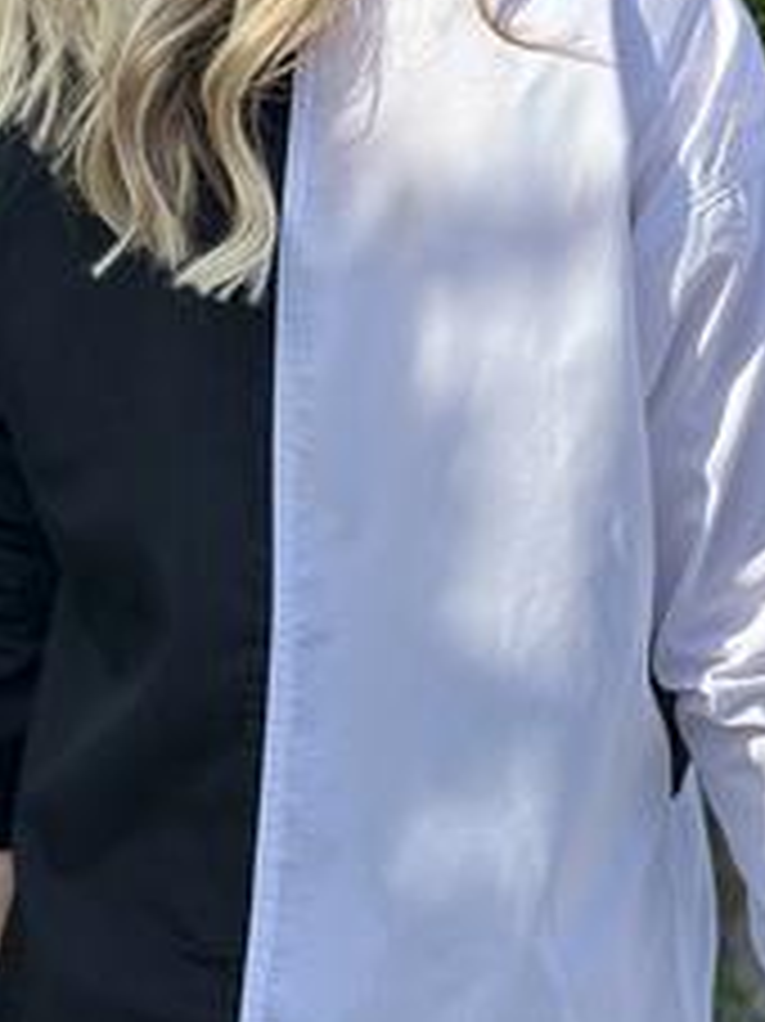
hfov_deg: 13.4
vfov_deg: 17.9
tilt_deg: -6.1
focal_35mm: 110
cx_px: 292
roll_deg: -4.9
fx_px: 3244
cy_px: 378
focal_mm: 6.86
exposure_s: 1/2358
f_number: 1.78
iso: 100
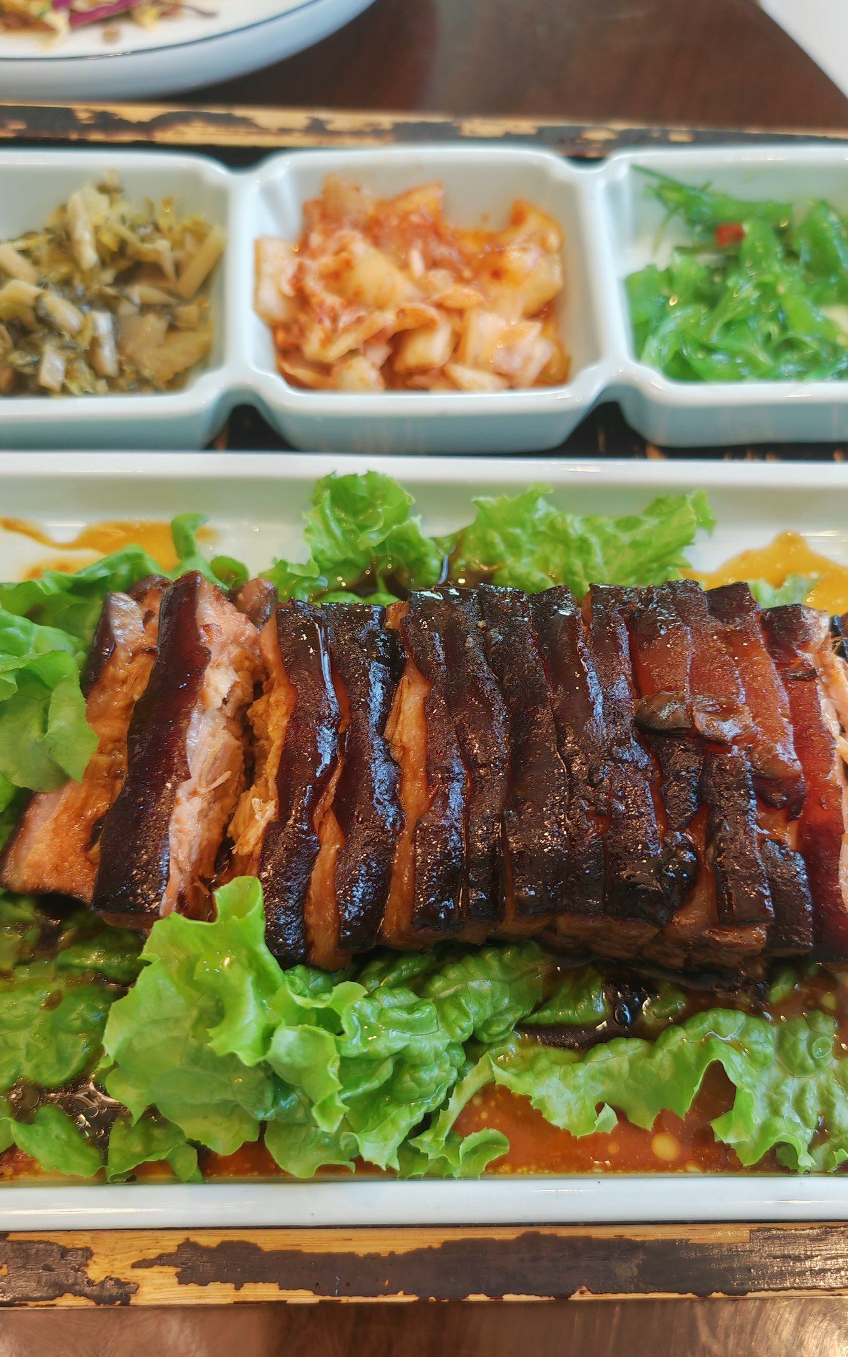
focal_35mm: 35
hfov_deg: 36.2
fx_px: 1294
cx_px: 479
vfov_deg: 55.3
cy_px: 698
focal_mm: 7.62
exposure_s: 1/100
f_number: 1.6
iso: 80
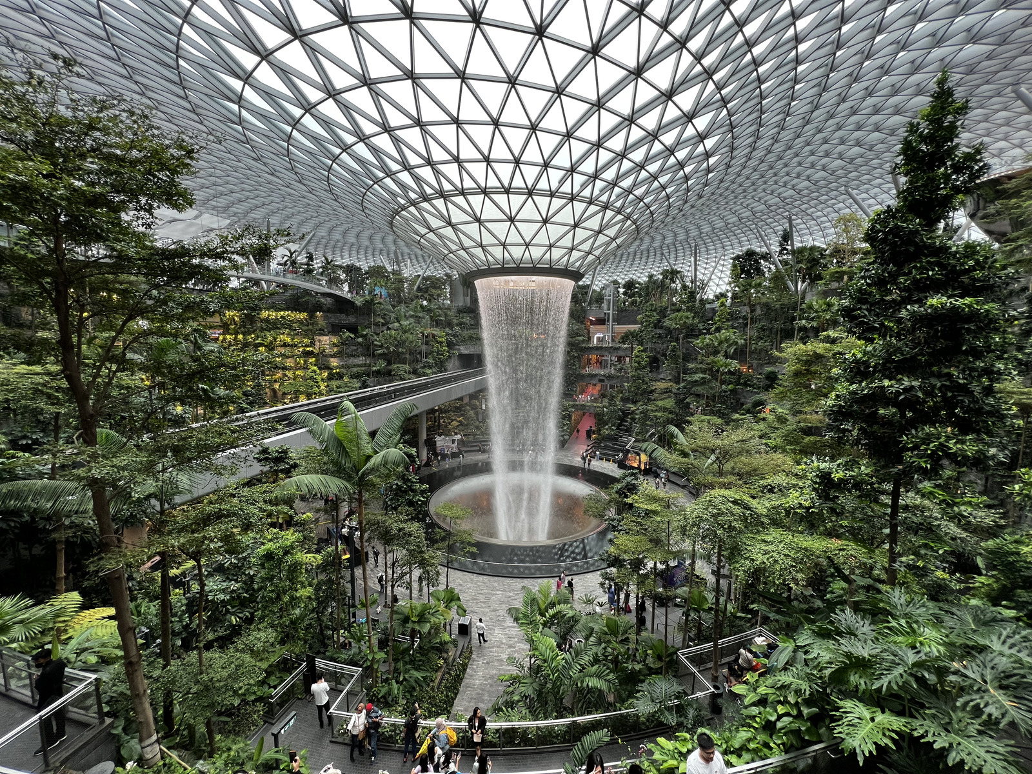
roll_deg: -0.5
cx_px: 516
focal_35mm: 13
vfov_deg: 89.9
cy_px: 387
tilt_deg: -6.6
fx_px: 388
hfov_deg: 106.2
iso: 80
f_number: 1.8
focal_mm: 1.57
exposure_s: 1/99
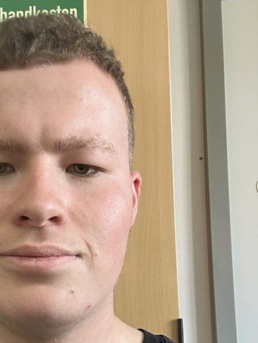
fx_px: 477
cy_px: 242
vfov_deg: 39.0
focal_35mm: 48
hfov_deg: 29.8
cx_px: 63
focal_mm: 2.69
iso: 64
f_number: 1.9
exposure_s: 1/50
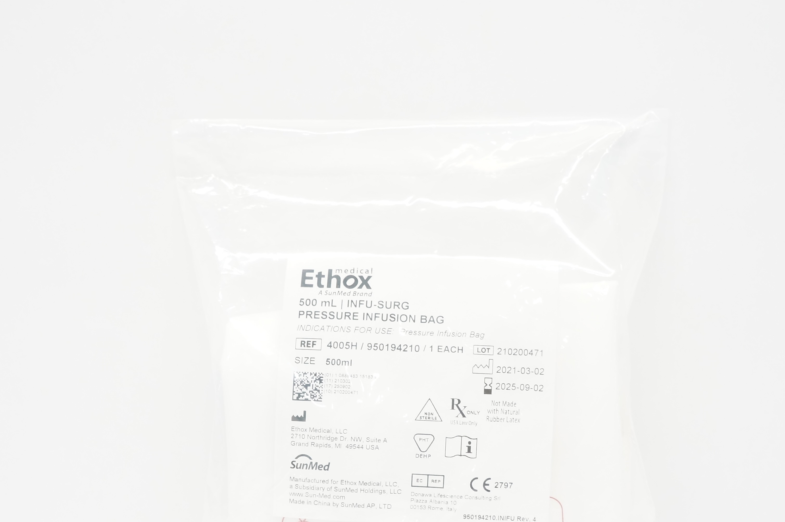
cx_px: 410
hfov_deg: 44.5
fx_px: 958
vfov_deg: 30.1
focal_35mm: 44
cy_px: 366
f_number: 5
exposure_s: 1/80
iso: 800
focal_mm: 18
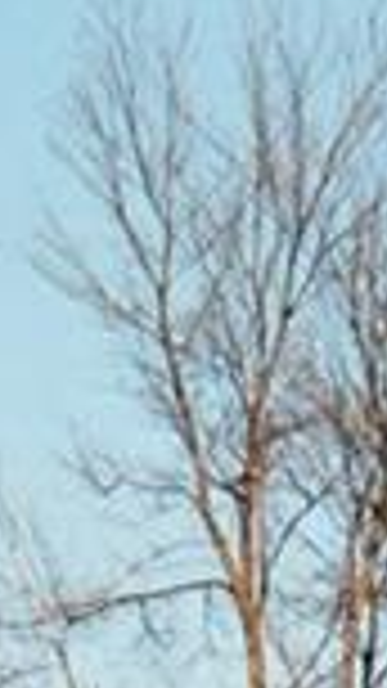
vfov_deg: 3.7
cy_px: 1376
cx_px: 1688
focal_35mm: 580
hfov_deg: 2.1
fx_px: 10578
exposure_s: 1/1600
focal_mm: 55
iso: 400
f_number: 8
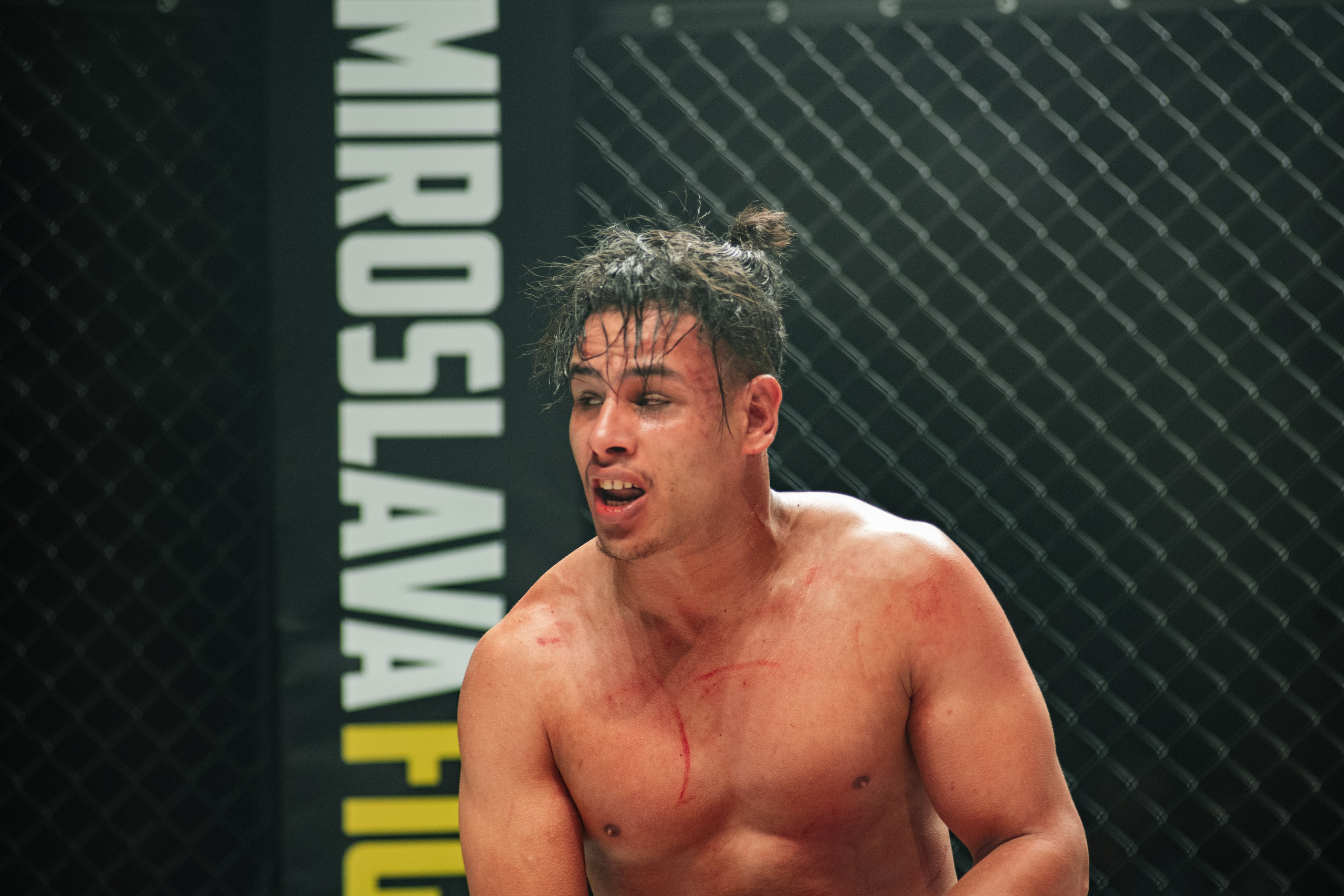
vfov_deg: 7.9
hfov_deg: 11.9
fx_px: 6446
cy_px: 413
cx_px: 712
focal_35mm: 173
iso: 2000
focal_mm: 160
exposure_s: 1/400
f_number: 4
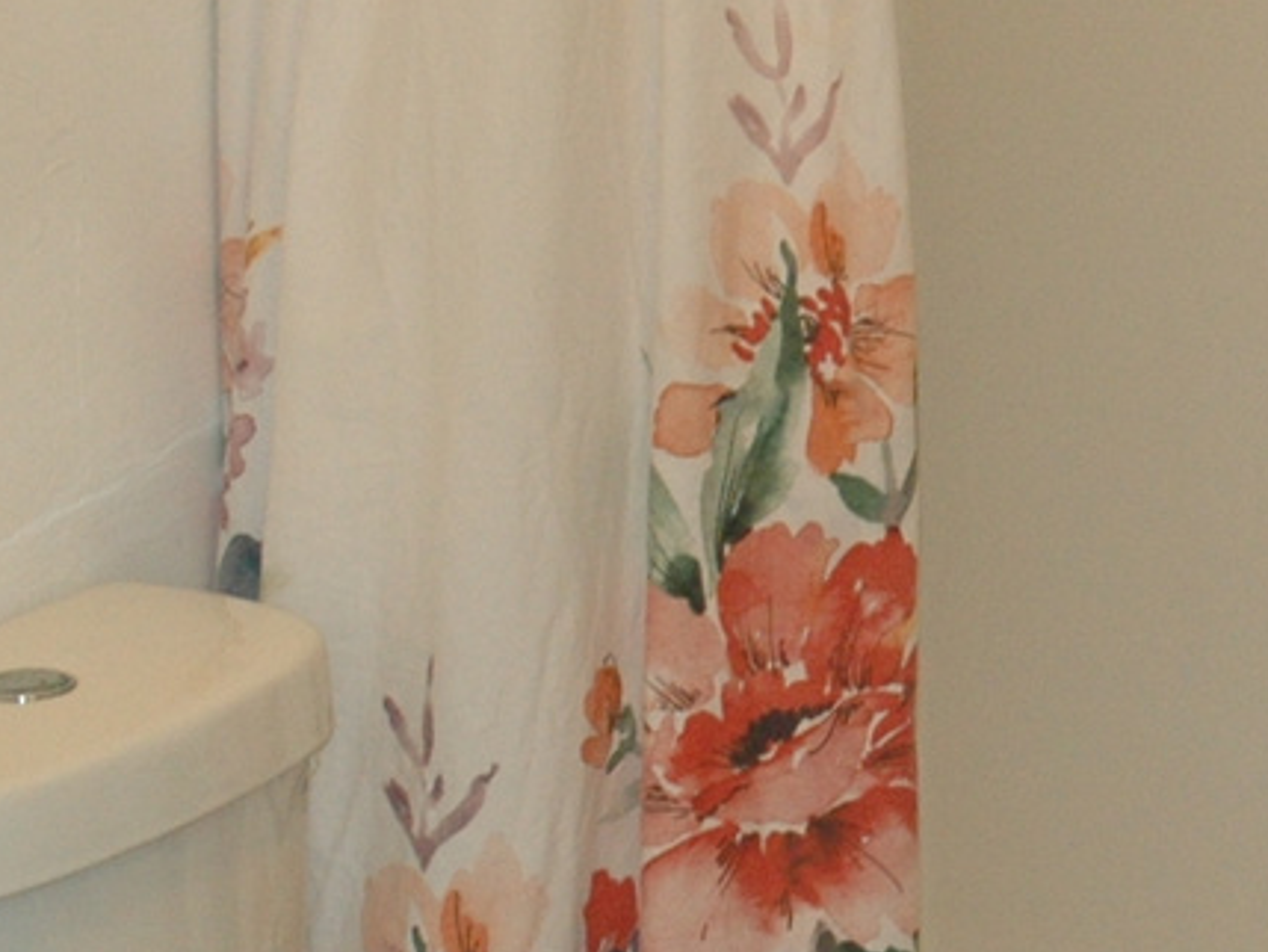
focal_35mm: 165
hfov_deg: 11.9
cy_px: 612
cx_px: 1168
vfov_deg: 9.0
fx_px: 6046
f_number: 3.8
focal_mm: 24
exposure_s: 1/80
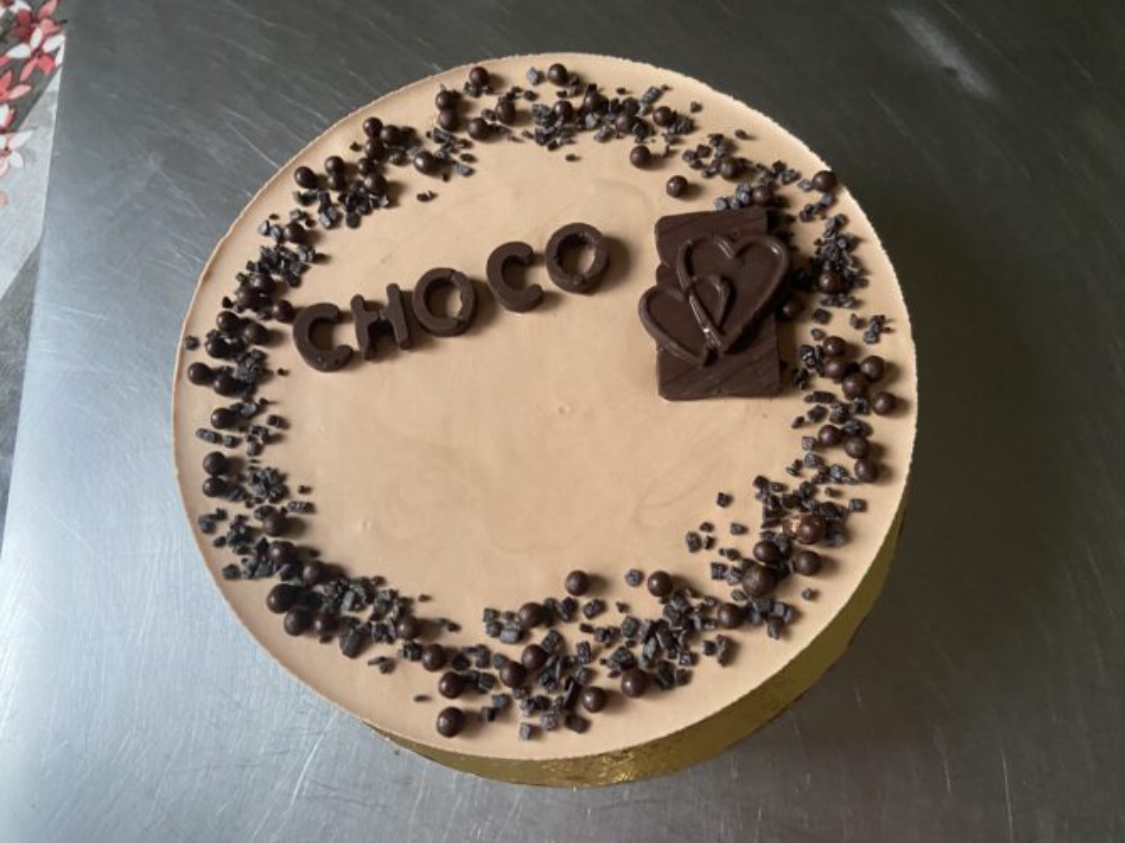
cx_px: 562
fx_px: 845
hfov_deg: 67.3
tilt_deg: -69.6
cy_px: 422
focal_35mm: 26
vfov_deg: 53.0
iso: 500
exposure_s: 1/40
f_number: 1.8
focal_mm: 4.25
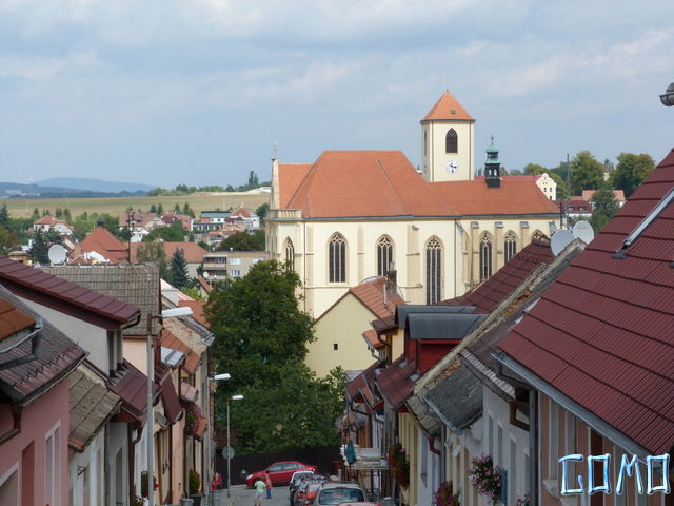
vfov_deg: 12.1
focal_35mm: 122
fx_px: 2375
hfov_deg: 16.1
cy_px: 253
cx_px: 337
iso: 80
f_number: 5.6
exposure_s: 1/250
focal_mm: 21.9
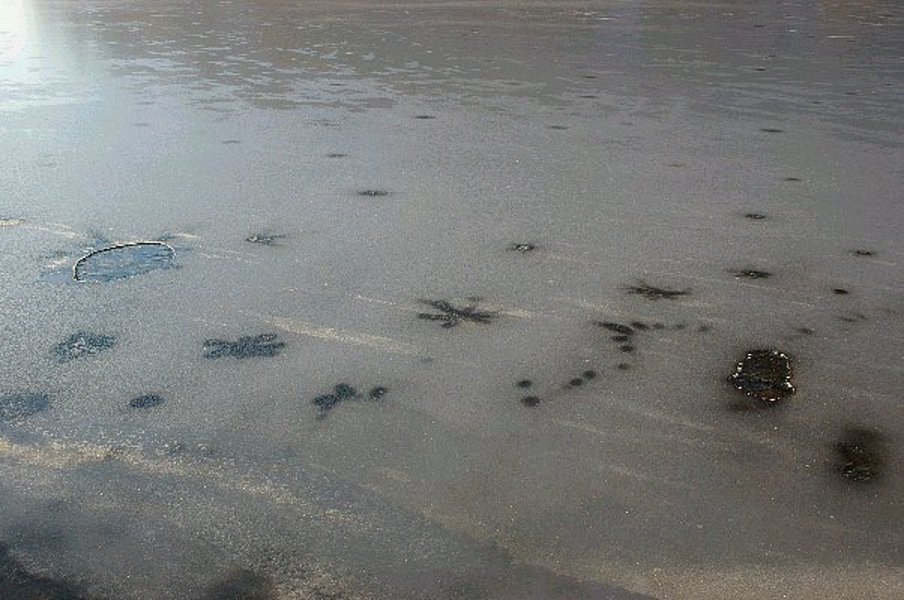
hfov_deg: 46.4
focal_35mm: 42
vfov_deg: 31.8
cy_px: 300
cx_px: 452
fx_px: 1054
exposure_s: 1/250
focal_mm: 28
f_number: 8
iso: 200
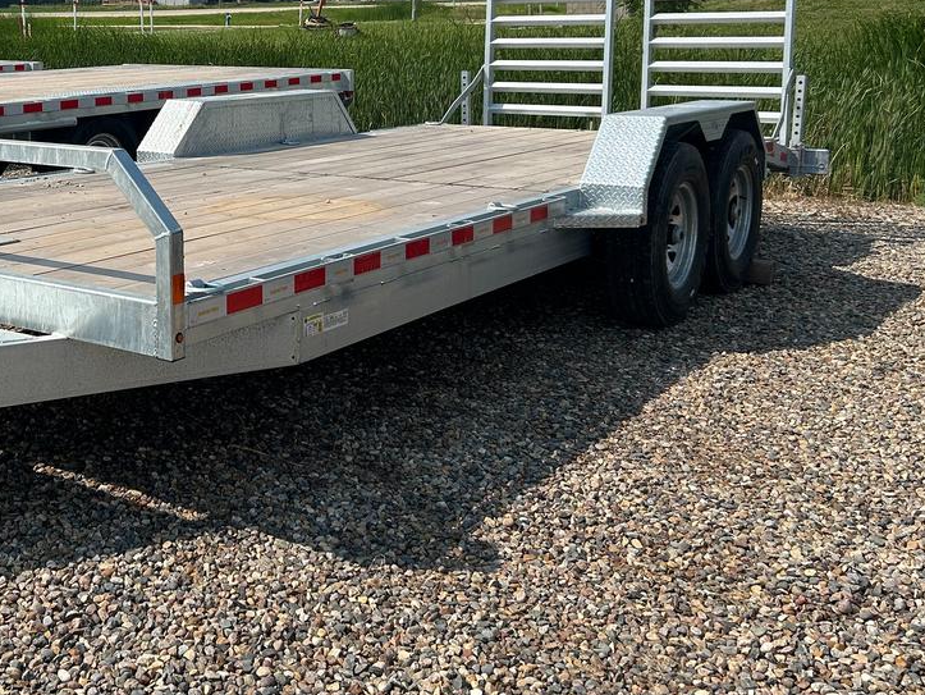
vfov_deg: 30.9
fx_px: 1230
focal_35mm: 46
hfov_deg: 39.2
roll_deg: +0.3
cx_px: 156
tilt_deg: -7.2
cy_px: 152
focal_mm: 5.7
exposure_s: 1/5882
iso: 50
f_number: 1.5
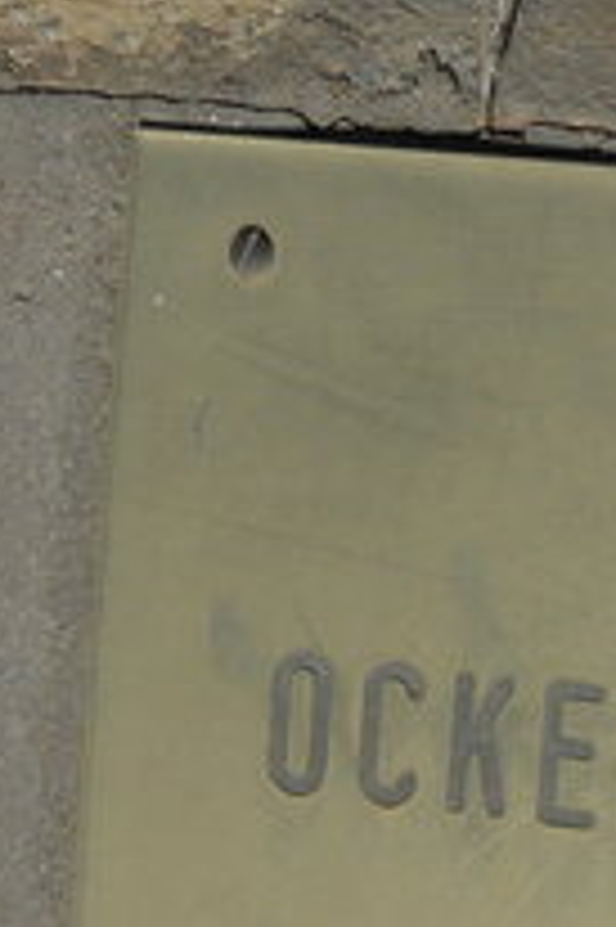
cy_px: 1062
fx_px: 2699
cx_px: 1335
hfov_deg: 11.4
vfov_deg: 18.6
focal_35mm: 105
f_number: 5.6
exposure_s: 1/1000
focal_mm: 4.6
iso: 64
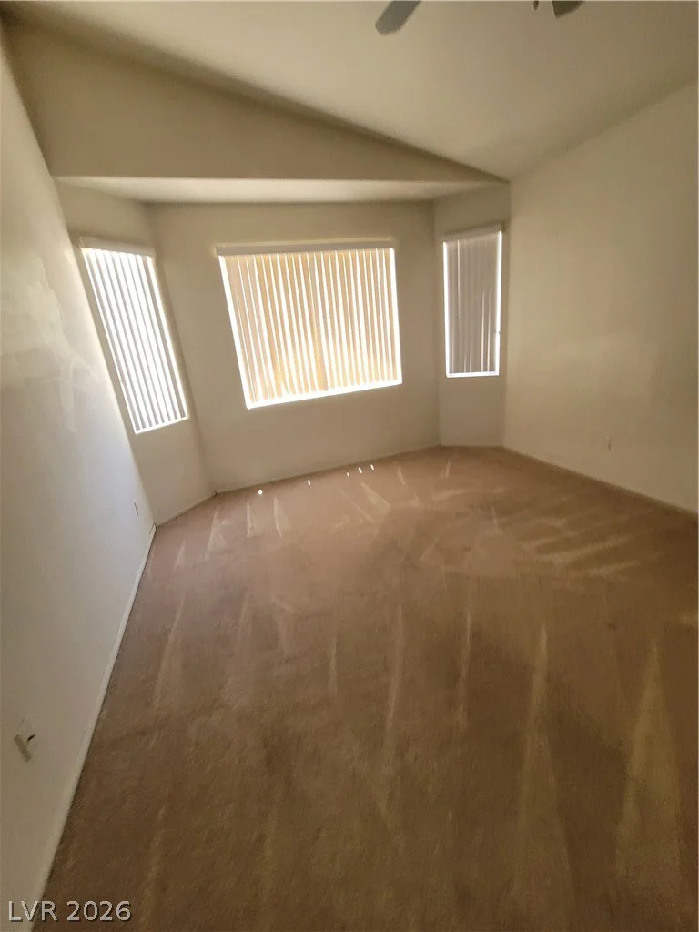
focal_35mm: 13
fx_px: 350
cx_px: 350
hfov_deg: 89.9
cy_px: 466
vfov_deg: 106.2
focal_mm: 2.2
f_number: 2.2
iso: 250
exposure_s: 1/60
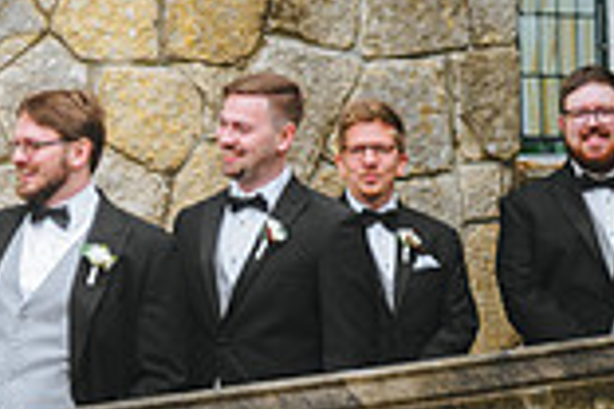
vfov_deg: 6.5
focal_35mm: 210
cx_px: 5
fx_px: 3581
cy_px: 263
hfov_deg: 9.7
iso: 320
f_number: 2.8
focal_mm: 52
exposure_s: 1/250
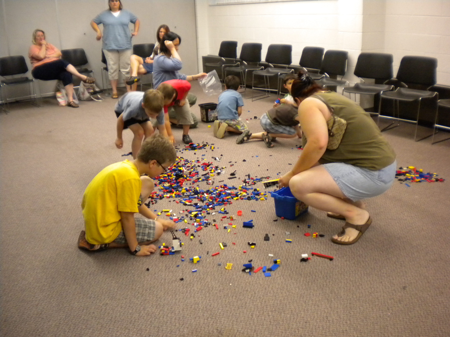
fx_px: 455
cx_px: 225
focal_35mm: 35
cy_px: 168
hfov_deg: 52.6
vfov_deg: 40.7
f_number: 3.1
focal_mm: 6.3
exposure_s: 1/51.6
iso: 400
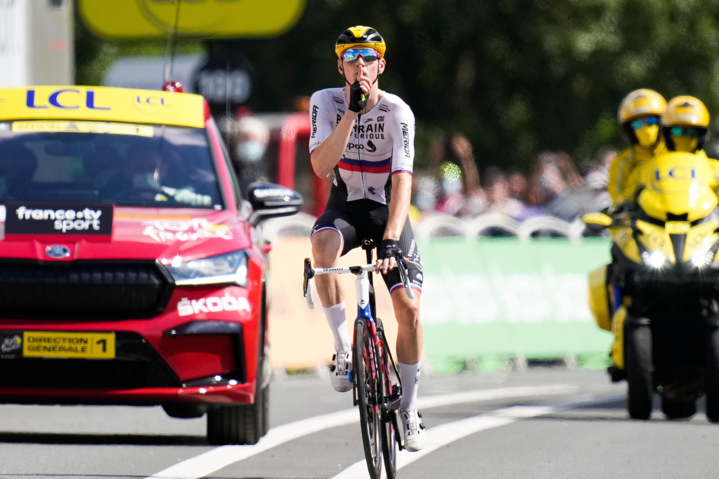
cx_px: 360
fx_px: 16775
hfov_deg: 2.5
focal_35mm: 840
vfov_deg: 1.6
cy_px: 240
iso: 800
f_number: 4
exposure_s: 1/6400
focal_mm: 560
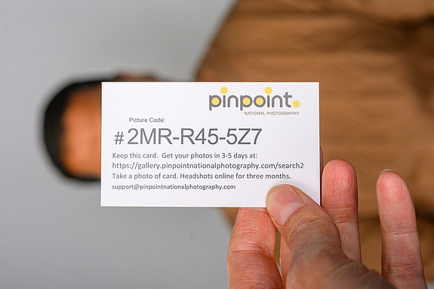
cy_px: 116
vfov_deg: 19.2
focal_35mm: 71
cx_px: 218
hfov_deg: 28.5
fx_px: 856
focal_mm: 50
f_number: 7.1
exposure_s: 1/200
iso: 200
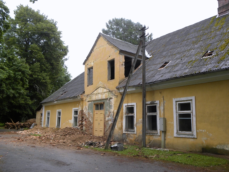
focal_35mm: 33
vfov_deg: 42.9
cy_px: 86
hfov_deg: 55.4
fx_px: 218
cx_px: 114
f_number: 4
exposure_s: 1/180
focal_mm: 5.9
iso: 64
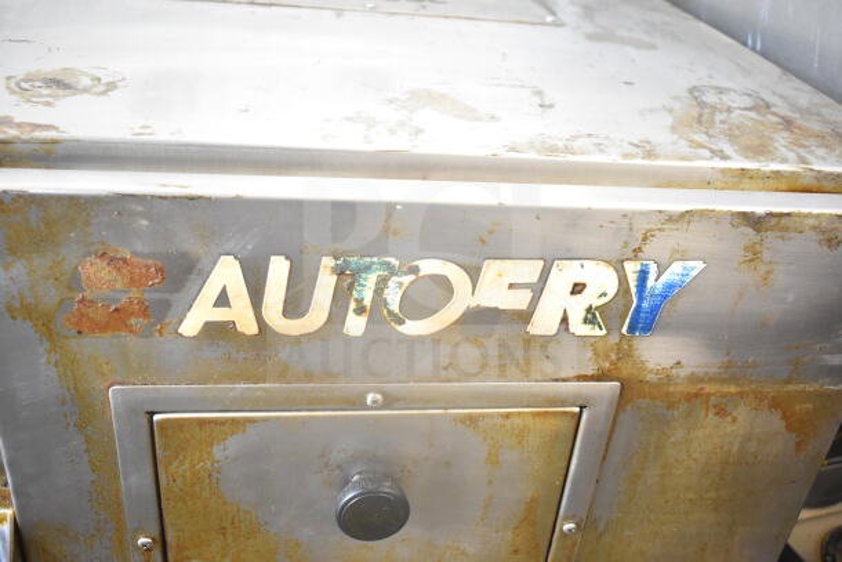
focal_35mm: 34
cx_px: 421
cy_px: 281
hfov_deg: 55.1
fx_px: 807
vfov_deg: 38.4
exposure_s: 1/40
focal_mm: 23
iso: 2800
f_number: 3.8
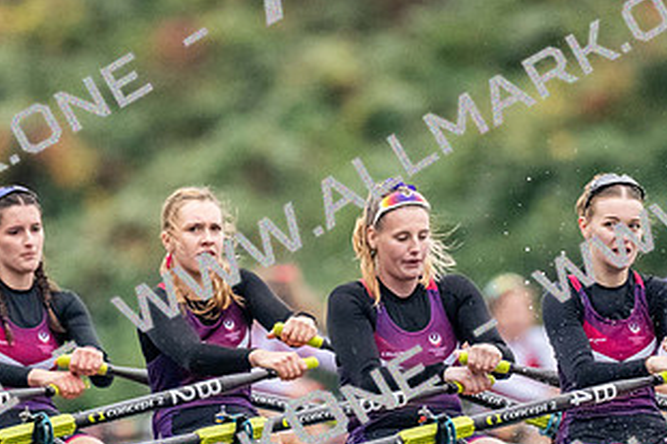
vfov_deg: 0.8
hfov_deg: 1.2
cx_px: 375
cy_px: 339
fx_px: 31109
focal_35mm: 1680
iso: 3600
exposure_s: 1/2500
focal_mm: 600
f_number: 4
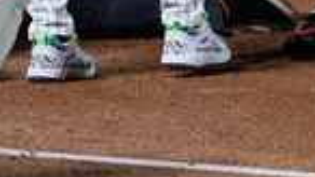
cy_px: -289
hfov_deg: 1.9
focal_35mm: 1113
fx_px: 9293
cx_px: 378
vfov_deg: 1.1
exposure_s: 1/1000
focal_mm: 152
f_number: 2.8
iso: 800
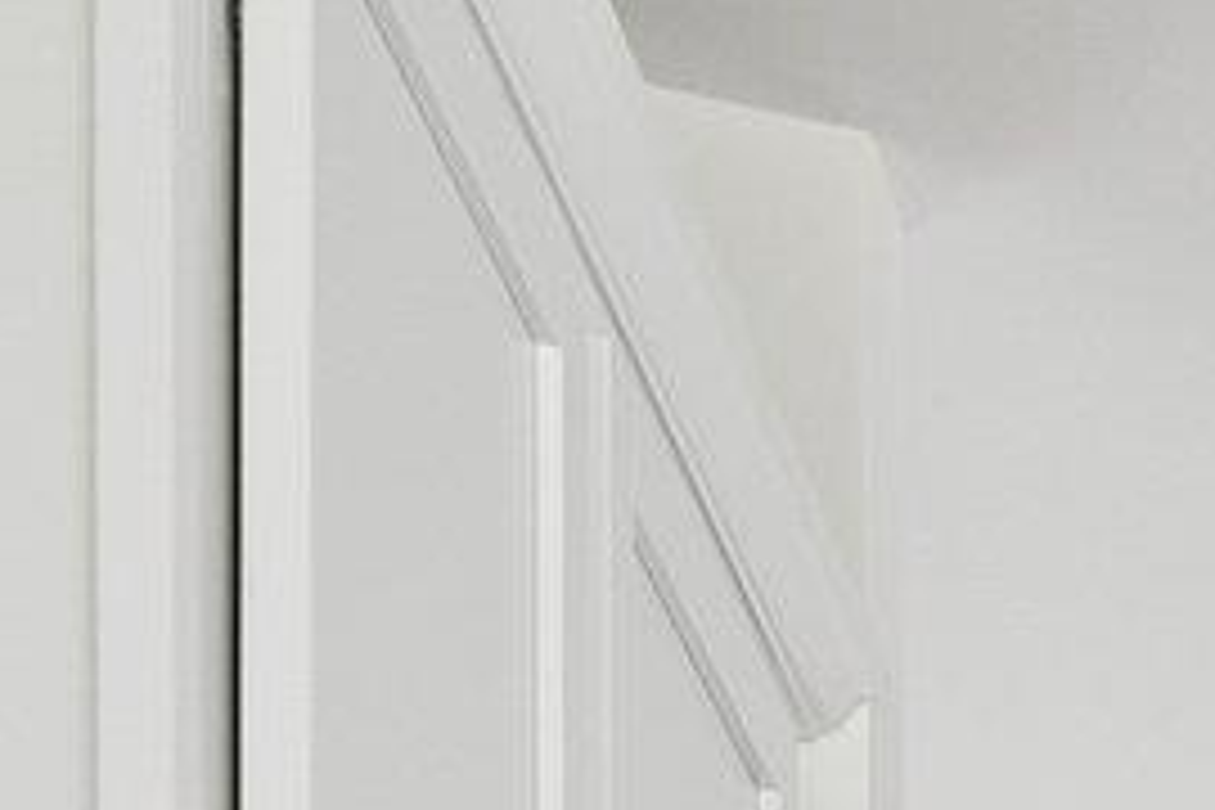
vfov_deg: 7.6
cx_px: 4532
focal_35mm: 144
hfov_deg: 8.7
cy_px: 2842
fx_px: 4860
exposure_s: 1/15
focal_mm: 19
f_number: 8
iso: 400
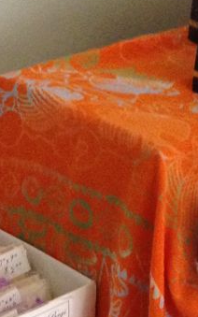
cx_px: -32
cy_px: 360
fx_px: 1139
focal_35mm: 132
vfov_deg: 15.4
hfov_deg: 9.8
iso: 400
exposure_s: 1/20
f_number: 2.4
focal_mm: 4.13
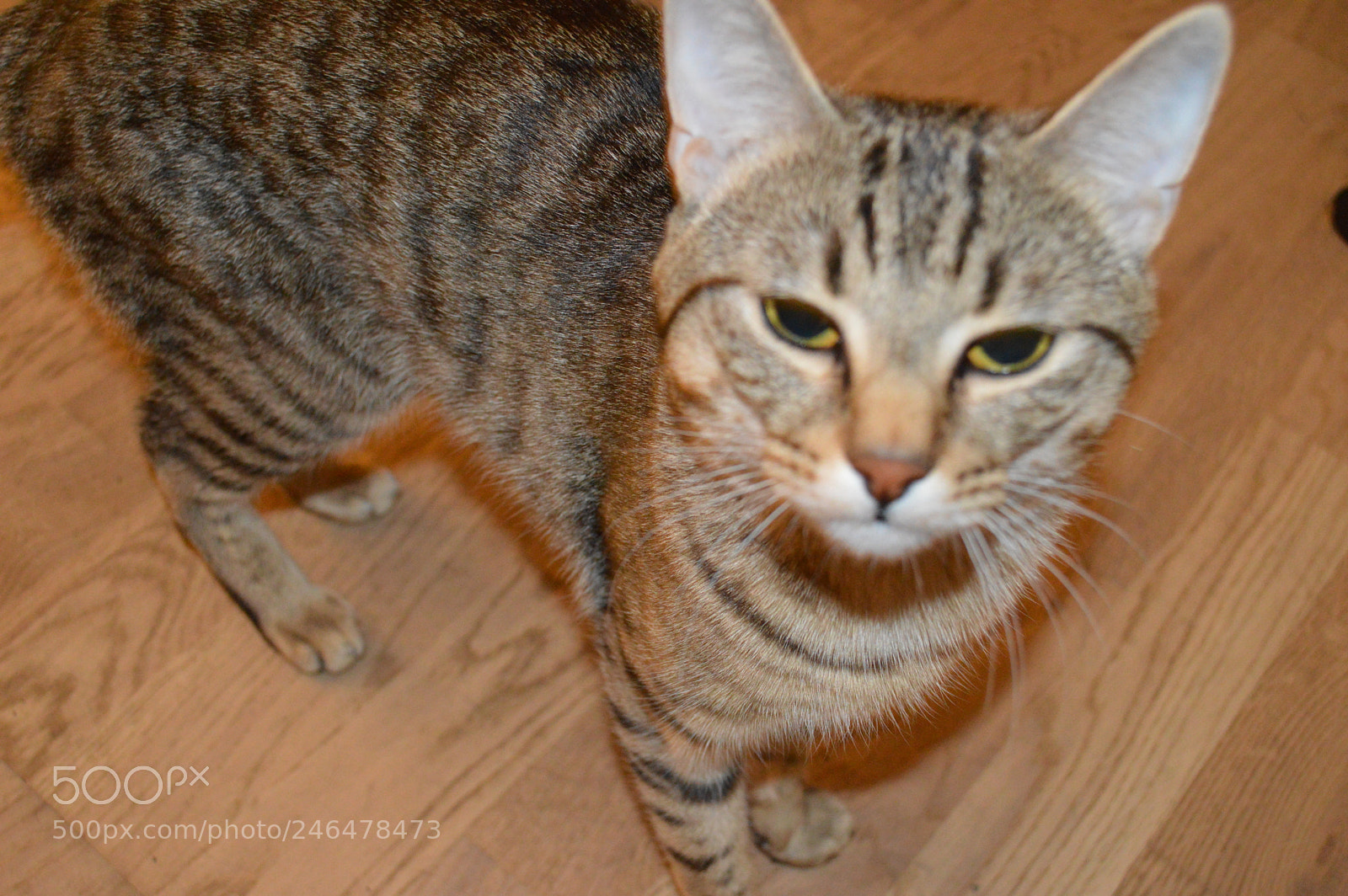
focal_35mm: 44
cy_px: 448
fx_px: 1627
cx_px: 674
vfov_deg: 30.8
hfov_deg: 45.0
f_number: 4.5
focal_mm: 29
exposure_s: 1/25
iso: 2500
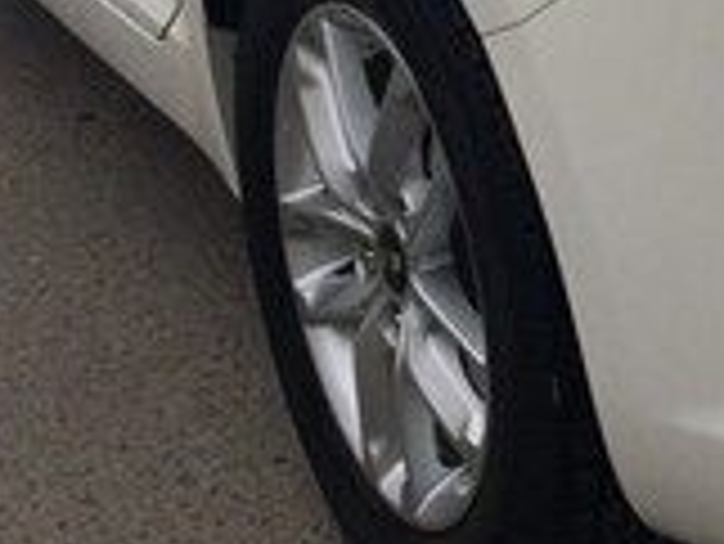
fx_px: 2491
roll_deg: -1.4
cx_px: 994
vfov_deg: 12.0
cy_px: -232
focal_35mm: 119
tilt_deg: -16.4
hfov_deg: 15.6
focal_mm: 4.15
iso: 32
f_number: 2.2
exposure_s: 1/954
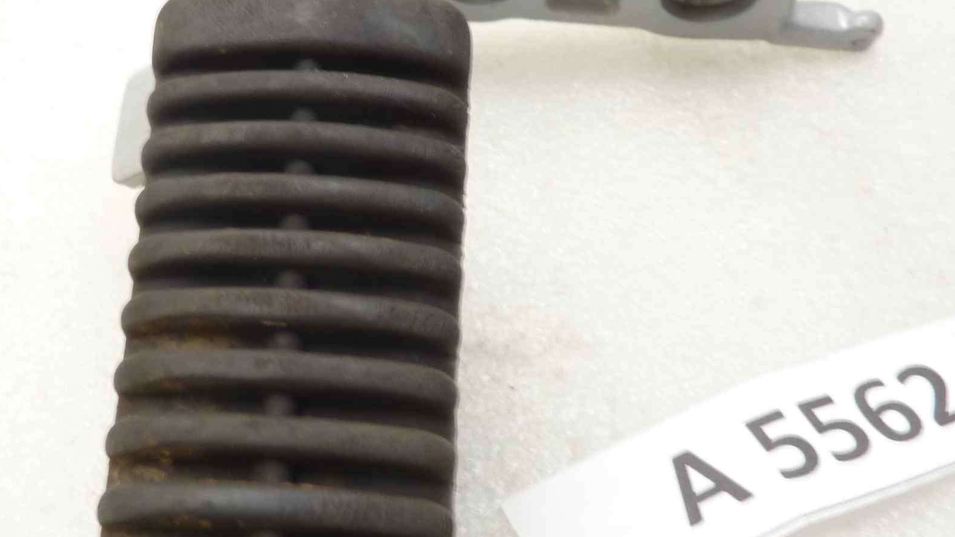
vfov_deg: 27.1
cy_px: 245
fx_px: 1114
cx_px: 315
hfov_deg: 45.7
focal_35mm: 44
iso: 80
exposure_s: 1/10
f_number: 3.3
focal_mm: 4.1
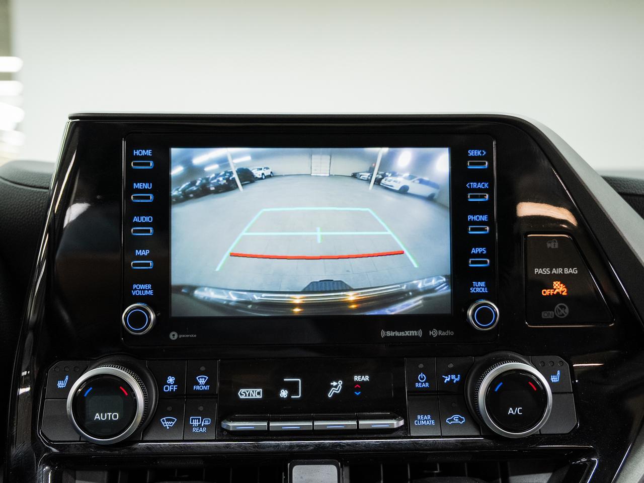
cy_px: 242
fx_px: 591
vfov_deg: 44.5
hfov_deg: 57.2
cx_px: 322
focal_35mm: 32
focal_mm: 28.6
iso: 800
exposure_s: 1/40
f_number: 3.5
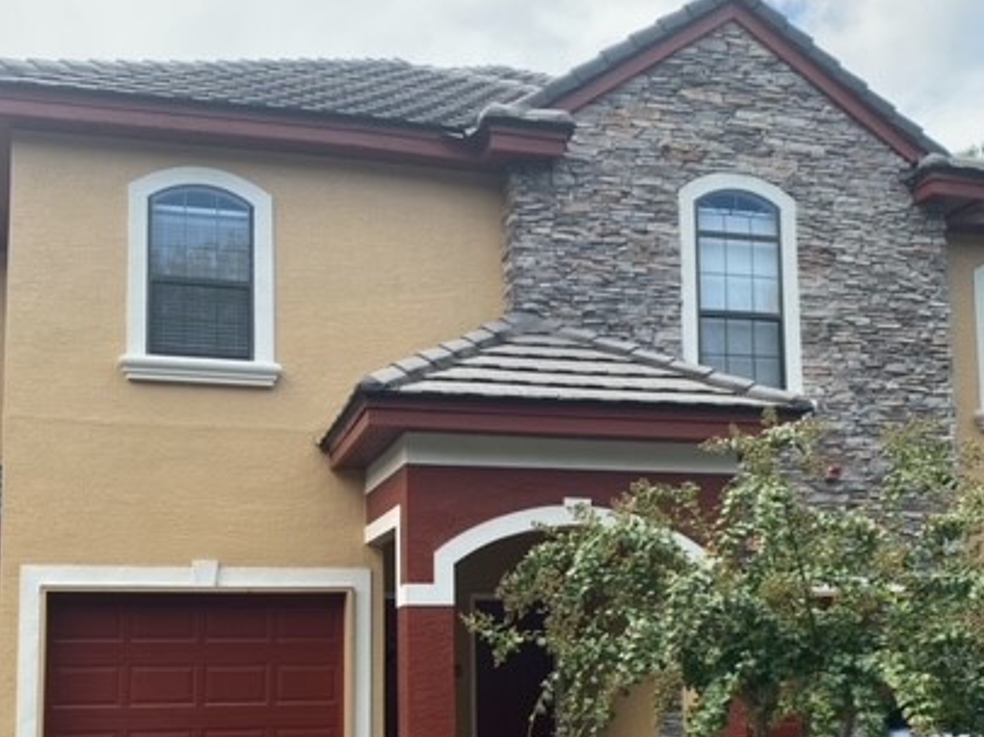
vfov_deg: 34.3
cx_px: 441
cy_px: 555
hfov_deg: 45.7
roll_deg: -0.2
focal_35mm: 41
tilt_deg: +8.1
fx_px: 1165
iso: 32
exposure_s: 1/1007
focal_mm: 4.25
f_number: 1.8
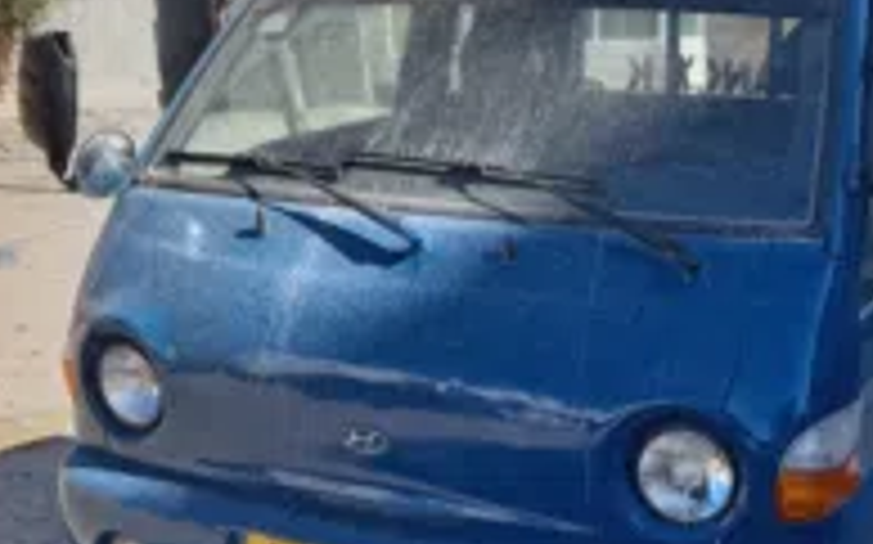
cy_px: 452
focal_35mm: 59
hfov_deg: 34.5
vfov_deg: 21.6
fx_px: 1403
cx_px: 508
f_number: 1.8
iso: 102
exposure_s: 1/239
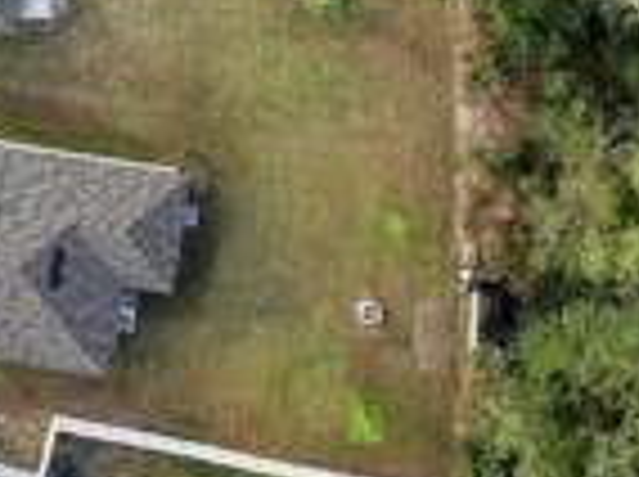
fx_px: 1622
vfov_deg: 15.7
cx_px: -32
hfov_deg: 21.4
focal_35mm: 88
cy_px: -191
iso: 100
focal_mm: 4.73
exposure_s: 1/240
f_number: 2.2
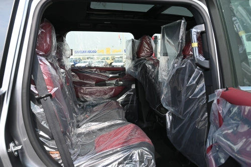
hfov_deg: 58.4
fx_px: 225
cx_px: 126
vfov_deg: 40.8
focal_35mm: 32
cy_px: 84
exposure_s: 1/250
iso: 125
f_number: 5.6
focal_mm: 21.5
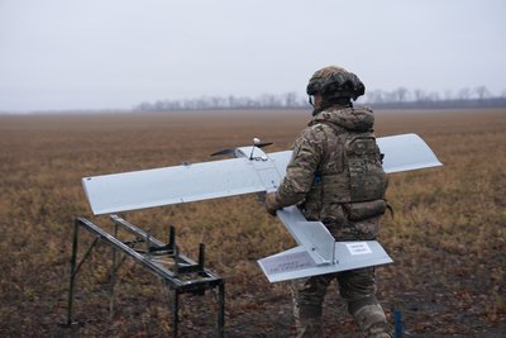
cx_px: 253
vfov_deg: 19.5
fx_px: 984
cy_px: 169
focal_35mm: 70
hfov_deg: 28.8
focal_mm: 70
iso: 80
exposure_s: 1/100
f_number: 4.5
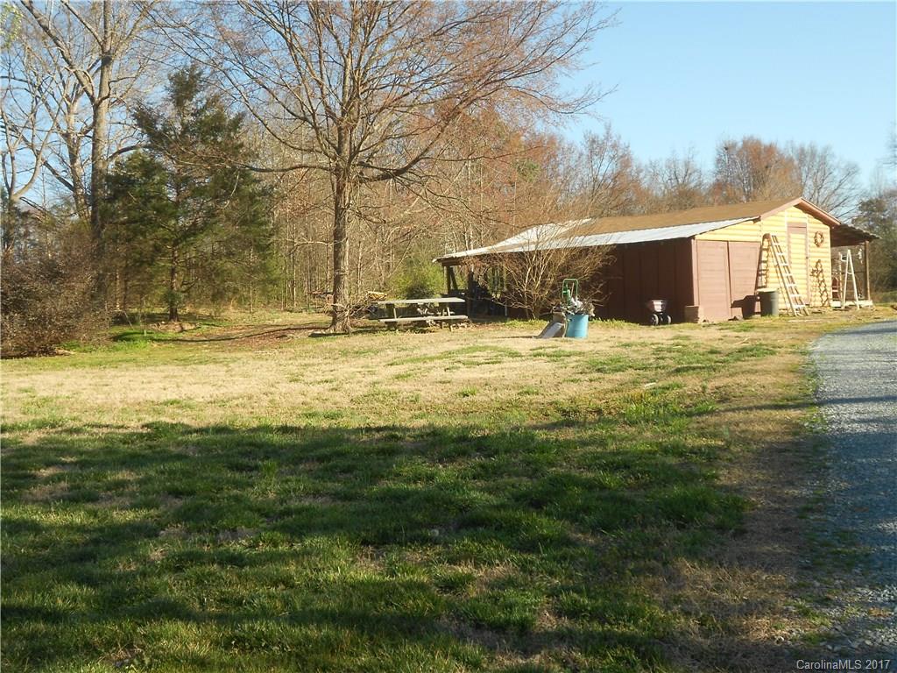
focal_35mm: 37
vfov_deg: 38.7
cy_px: 336
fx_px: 959
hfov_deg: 50.1
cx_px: 448
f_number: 3.9
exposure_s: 1/320
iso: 80
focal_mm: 6.7
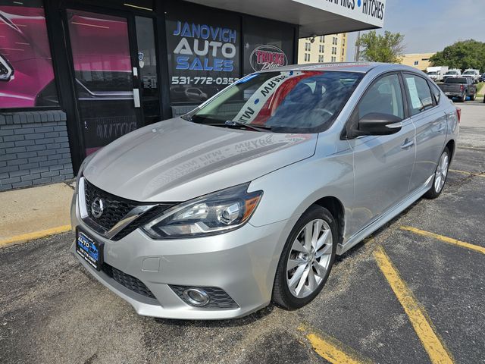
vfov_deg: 58.9
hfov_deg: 73.9
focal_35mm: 23
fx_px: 322
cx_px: 242
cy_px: 182
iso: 10
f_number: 1.7
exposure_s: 1/836
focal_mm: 6.3
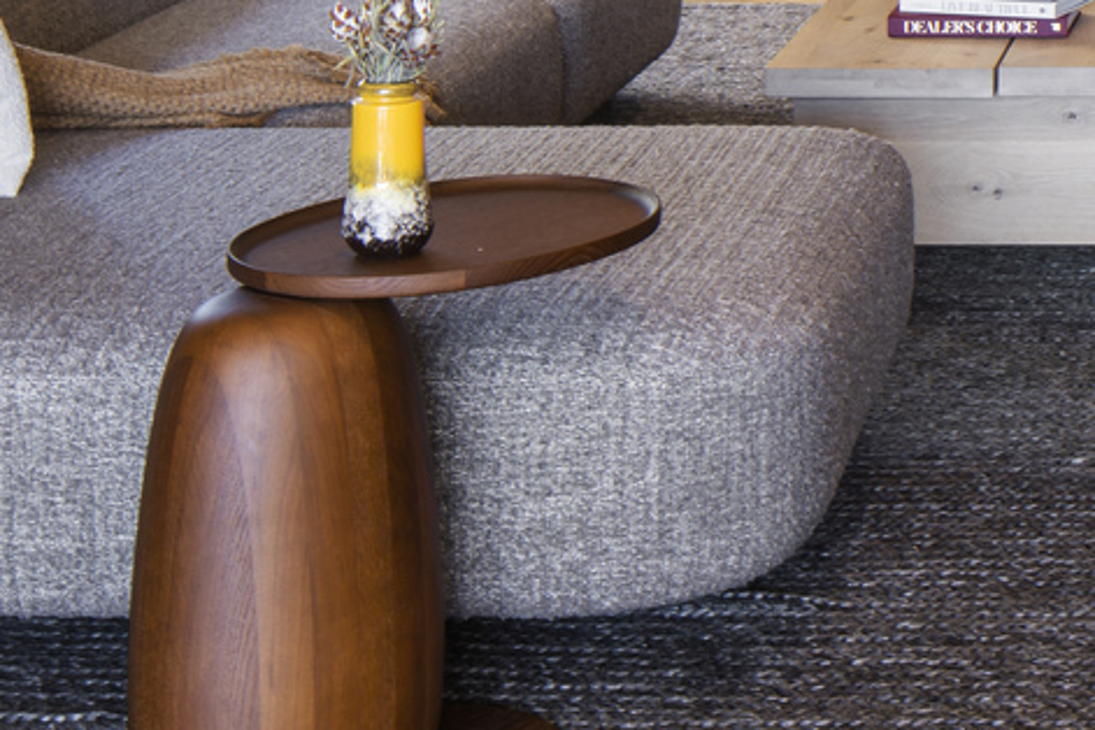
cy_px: -578
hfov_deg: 18.9
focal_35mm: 102
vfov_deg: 12.3
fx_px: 3102
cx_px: 1337
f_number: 13
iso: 125
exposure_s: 1/2
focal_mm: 24
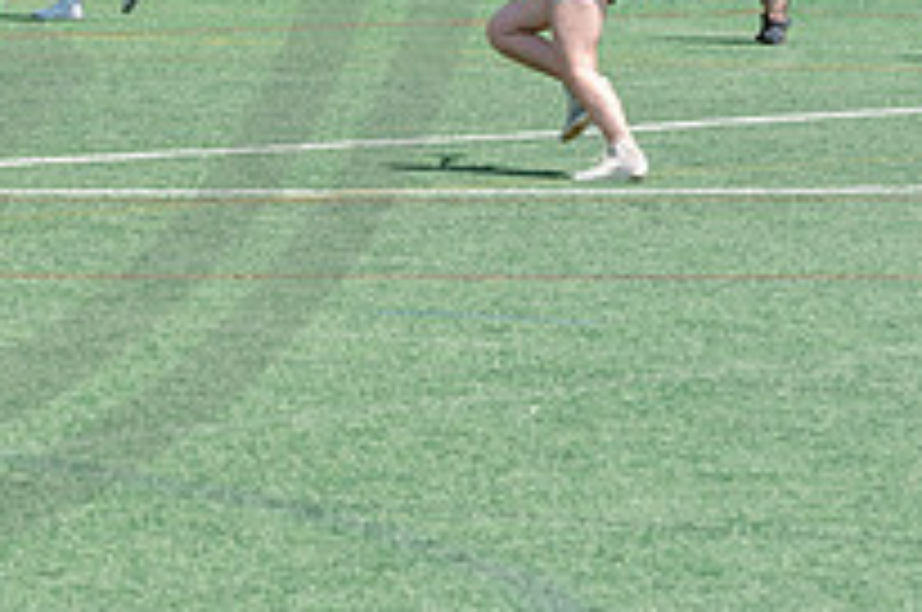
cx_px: -457
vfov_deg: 3.6
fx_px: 9768
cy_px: -93
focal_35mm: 382
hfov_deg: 5.4
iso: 400
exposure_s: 1/800
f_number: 7.1
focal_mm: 120
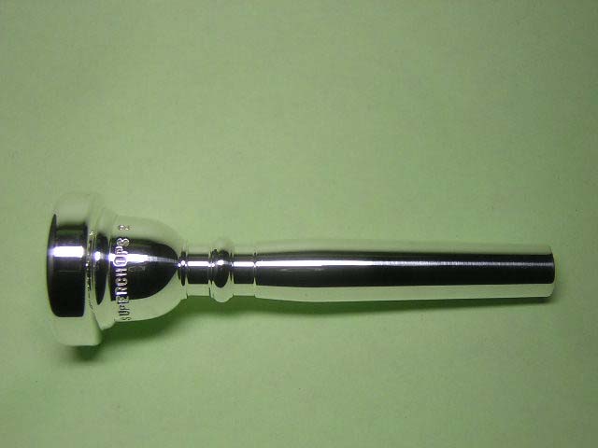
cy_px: 224
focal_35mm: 51
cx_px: 299
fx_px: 881
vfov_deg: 28.6
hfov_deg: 37.5
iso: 100
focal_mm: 6.6
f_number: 3.1
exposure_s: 1/118
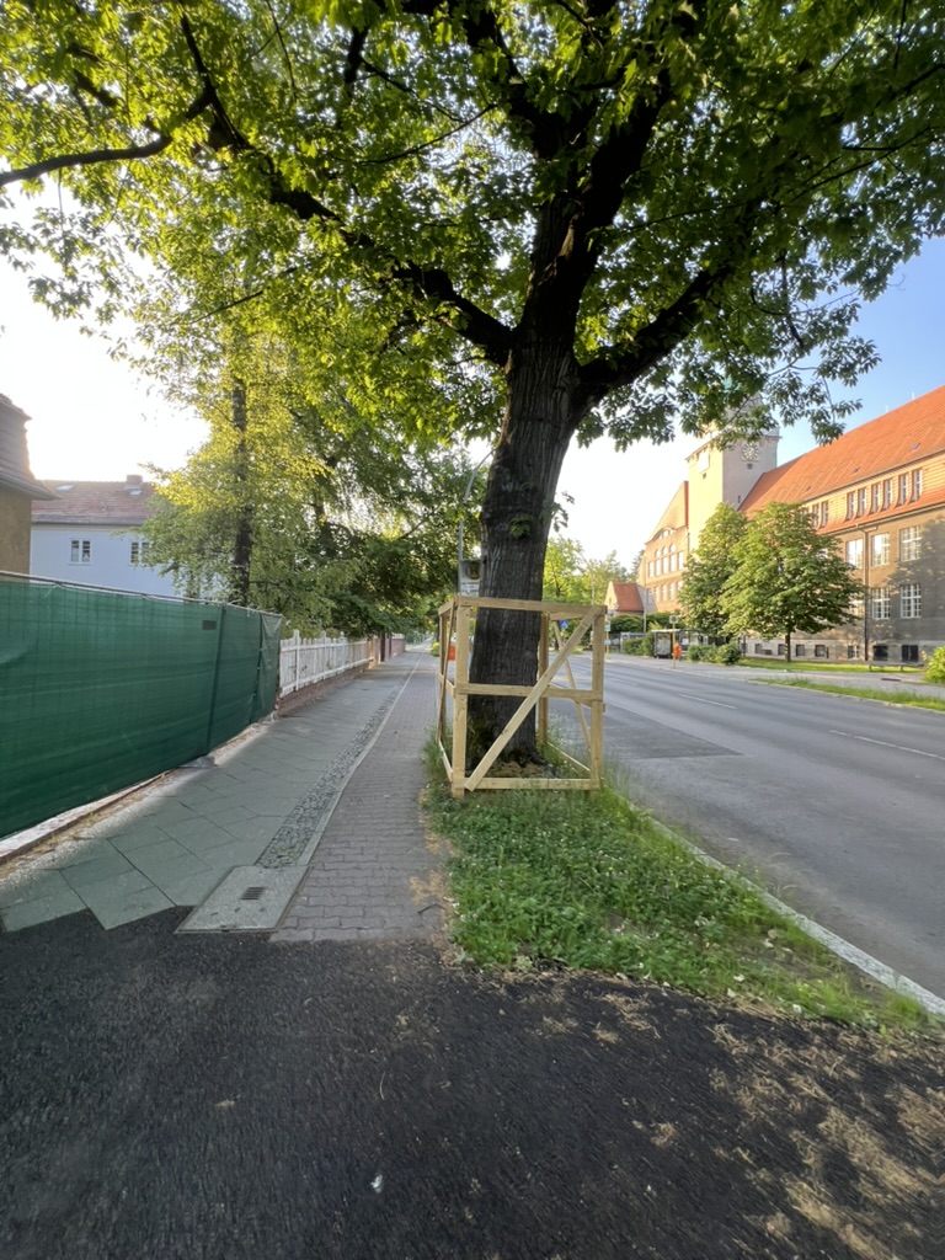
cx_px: 472
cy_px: 630
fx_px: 473
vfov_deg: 106.2
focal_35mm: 13
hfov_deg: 89.9
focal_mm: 1.57
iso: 40
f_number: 1.8
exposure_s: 1/99
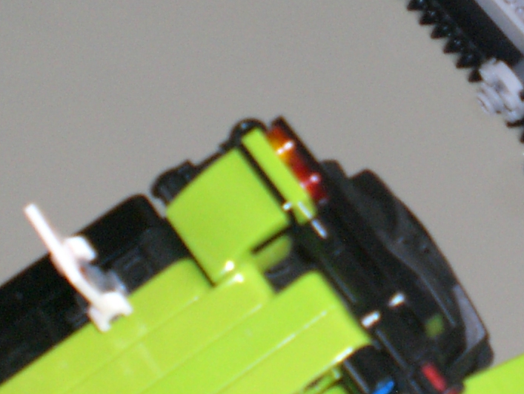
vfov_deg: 13.4
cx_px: 545
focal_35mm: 110
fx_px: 1666
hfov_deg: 17.4
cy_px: 56
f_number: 3.1
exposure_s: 1/30
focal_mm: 6.3
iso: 200
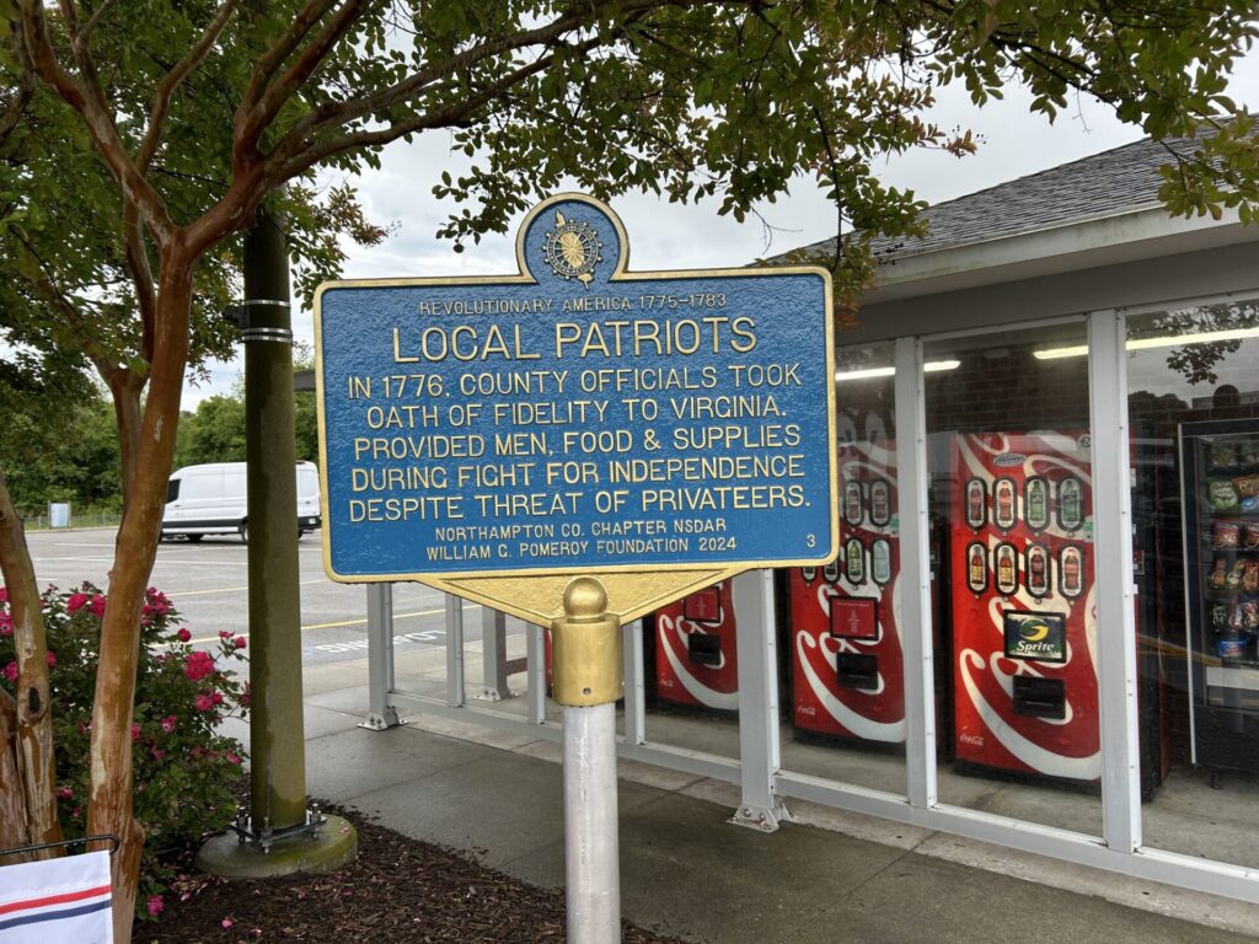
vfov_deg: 53.1
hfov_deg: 67.3
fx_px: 946
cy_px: 472
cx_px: 630
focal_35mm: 26
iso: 50
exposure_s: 1/516
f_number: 1.5
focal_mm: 5.7
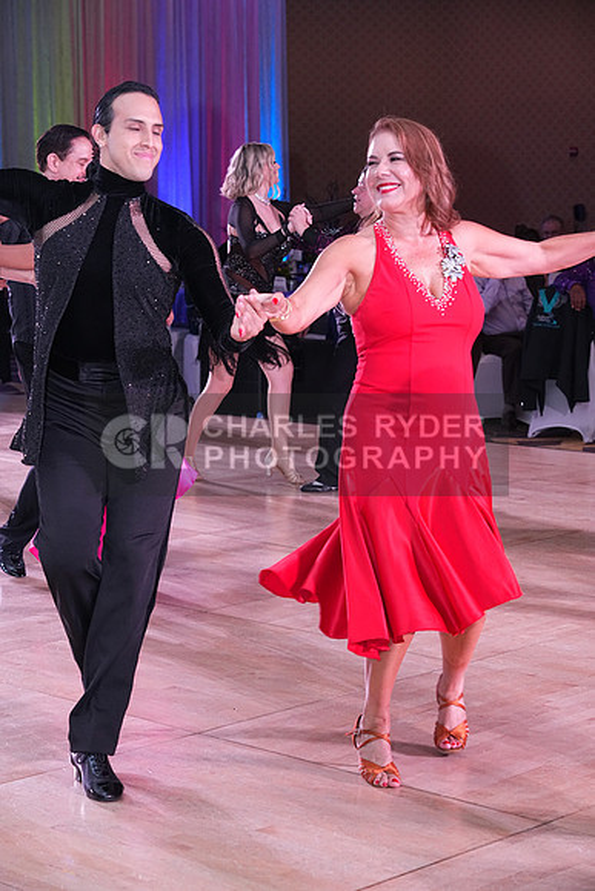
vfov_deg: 25.4
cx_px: 298
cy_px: 446
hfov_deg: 17.1
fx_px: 1982
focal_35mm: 80
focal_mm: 80
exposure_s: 1/250
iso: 3200
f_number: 6.3
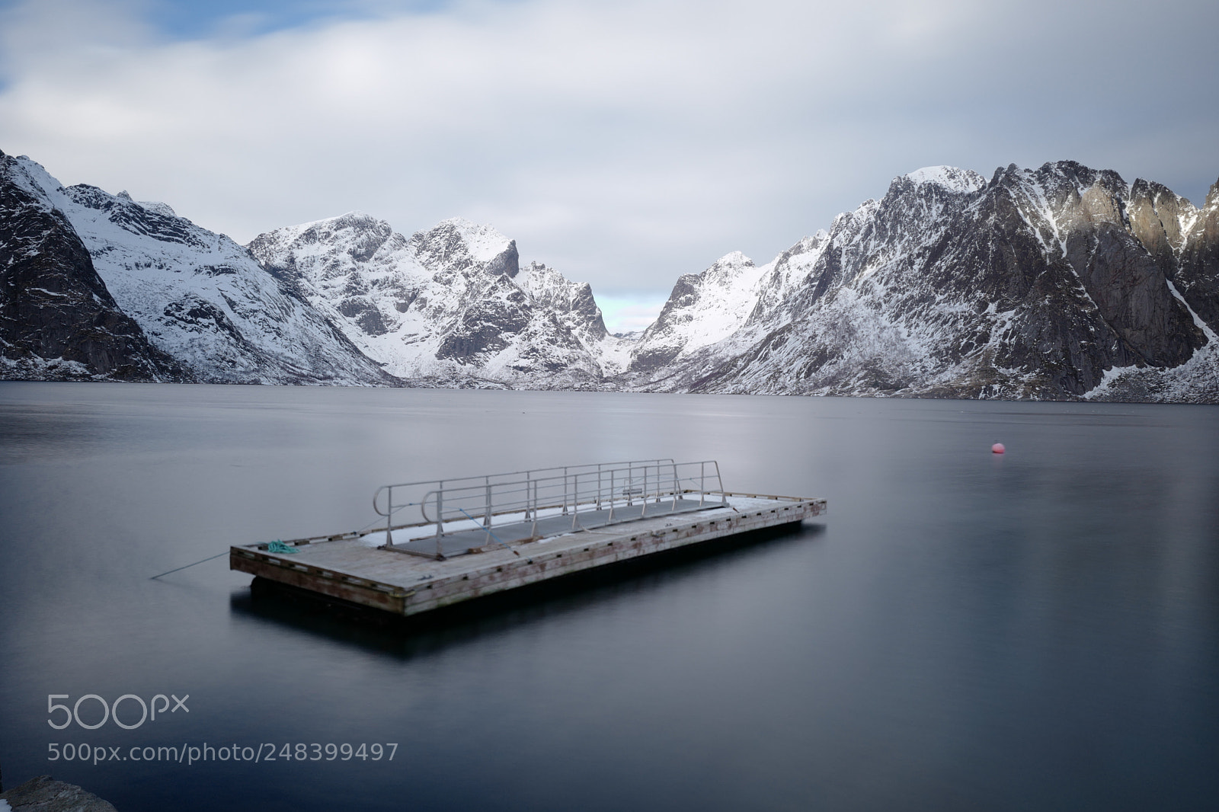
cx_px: 610
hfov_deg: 65.5
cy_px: 406
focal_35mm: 28
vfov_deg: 46.4
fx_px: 948
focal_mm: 28
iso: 200
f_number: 13
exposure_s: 20
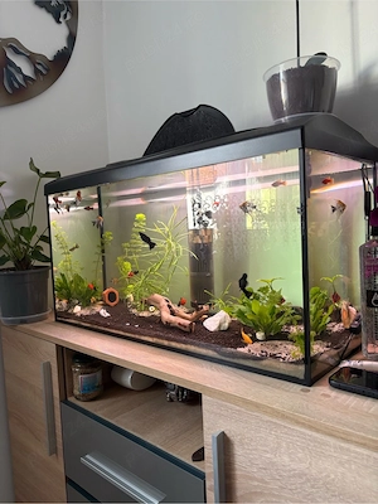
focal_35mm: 26
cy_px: 252
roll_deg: +3.0
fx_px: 379
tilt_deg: -3.6
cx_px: 189
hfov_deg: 53.1
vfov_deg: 67.3
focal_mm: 5.96
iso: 200
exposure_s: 1/60
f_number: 1.6
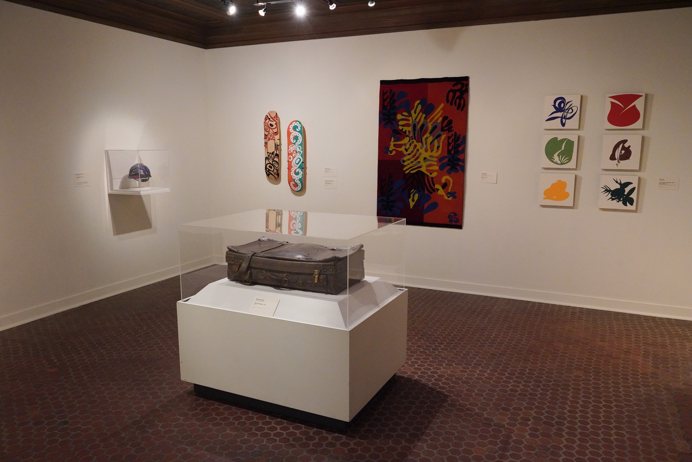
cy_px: 231
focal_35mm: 28
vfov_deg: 46.4
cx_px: 346
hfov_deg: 65.5
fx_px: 538
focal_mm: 28
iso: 8000
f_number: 9
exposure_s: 1/100
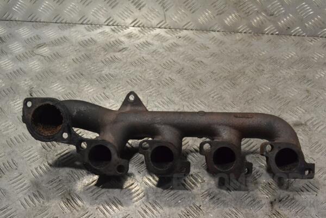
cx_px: 163
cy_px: 109
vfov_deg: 26.5
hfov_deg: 38.9
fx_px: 462
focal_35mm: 51
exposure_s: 1/320
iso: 3200
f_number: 9
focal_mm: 34
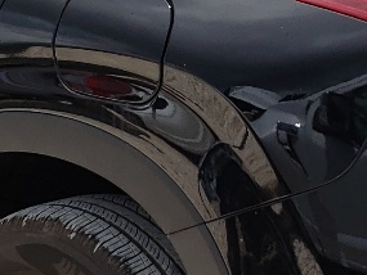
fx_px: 1549
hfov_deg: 13.5
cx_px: 238
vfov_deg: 10.2
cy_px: 138
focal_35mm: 146
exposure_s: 1/3333
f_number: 1.5
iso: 50
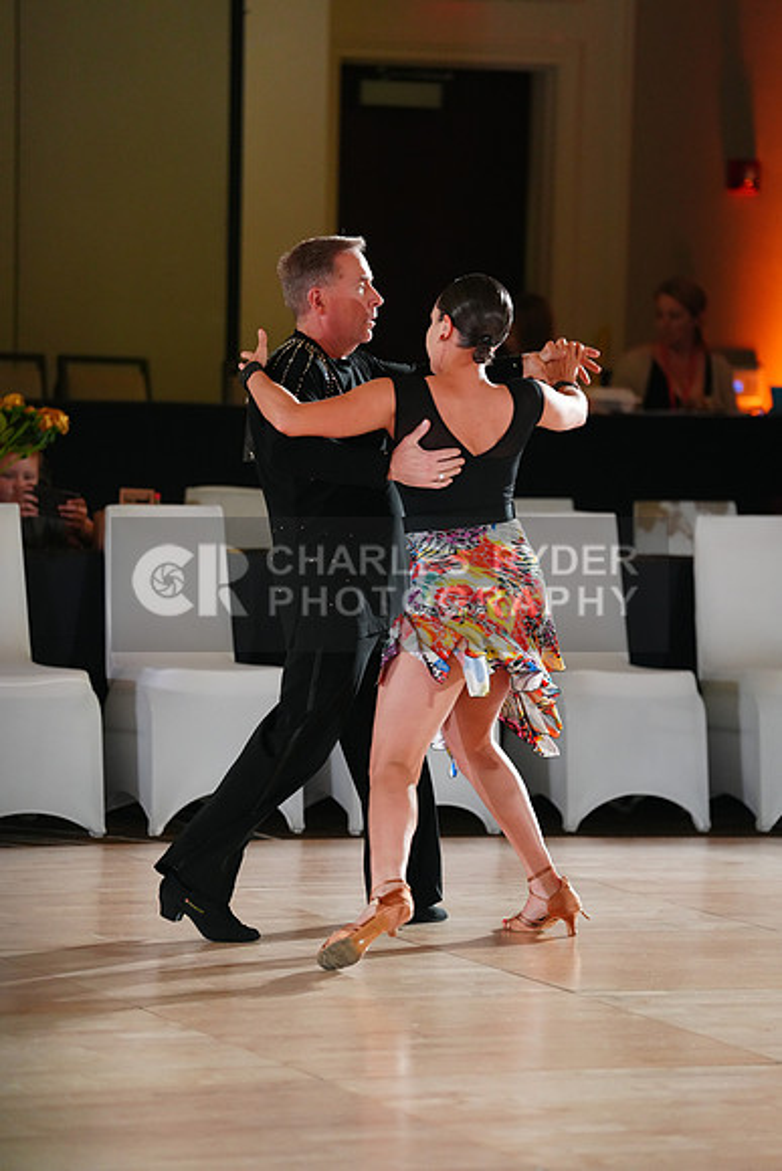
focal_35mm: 159
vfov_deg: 12.9
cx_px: 391
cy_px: 586
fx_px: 5177
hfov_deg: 8.6
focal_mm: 159
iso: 3200
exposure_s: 1/400
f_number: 2.8
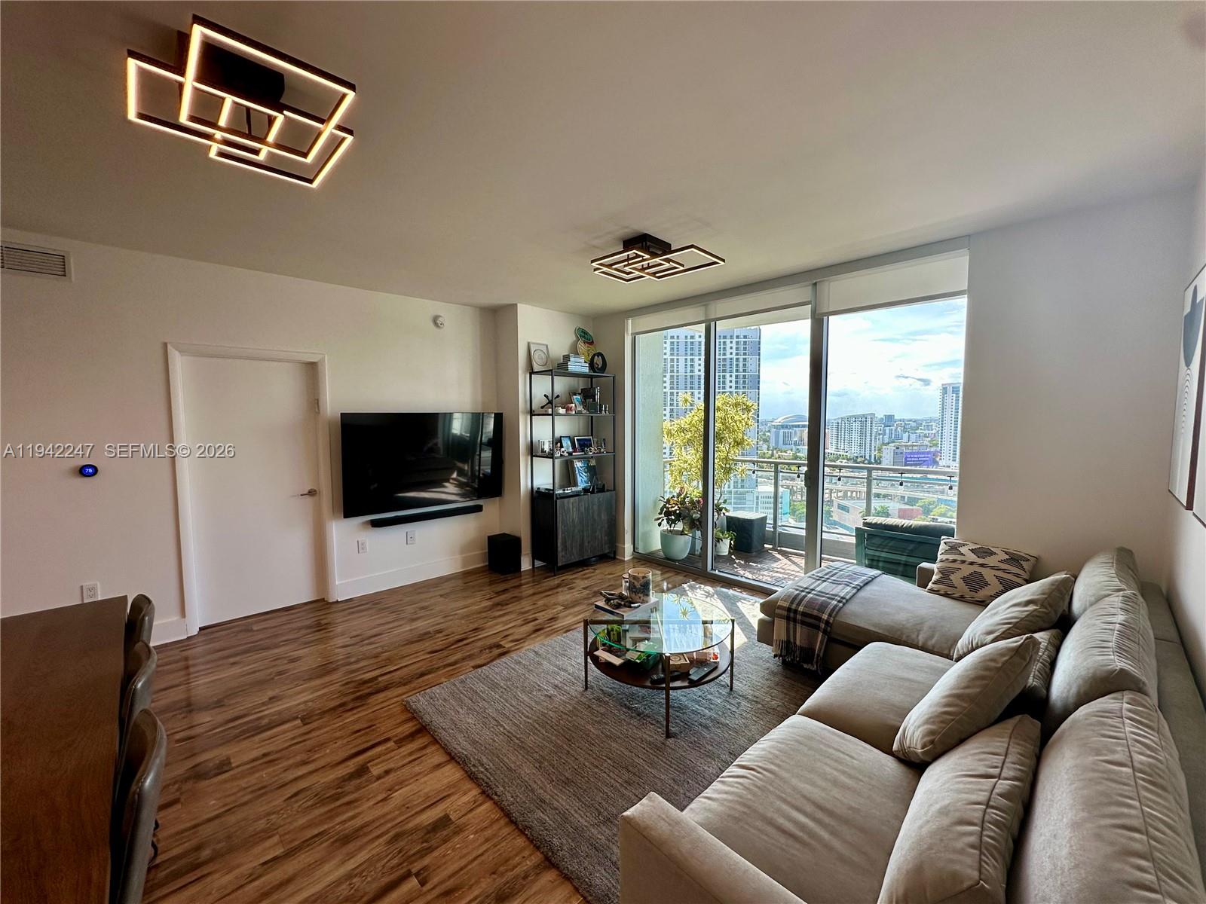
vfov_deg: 85.7
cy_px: 452
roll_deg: +0.0
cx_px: 603
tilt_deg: -4.3
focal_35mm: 14
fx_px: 488
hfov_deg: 102.1
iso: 40
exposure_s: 1/268
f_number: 2.2
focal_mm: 2.22
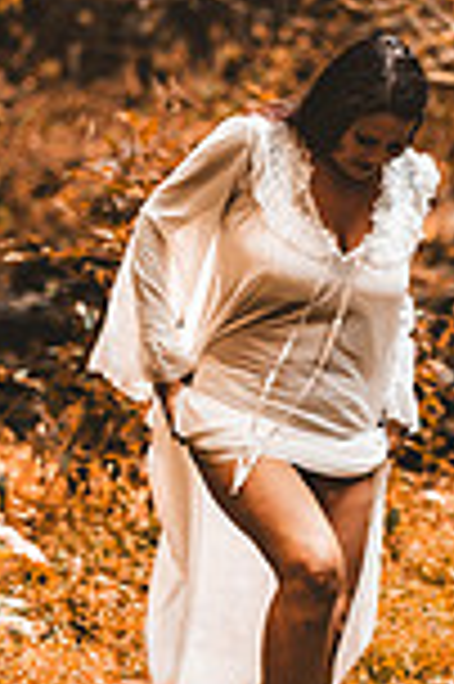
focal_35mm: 490
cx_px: 396
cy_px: 310
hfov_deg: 2.8
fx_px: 9290
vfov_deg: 4.2
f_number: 2.8
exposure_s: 1/400
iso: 1000
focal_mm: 165
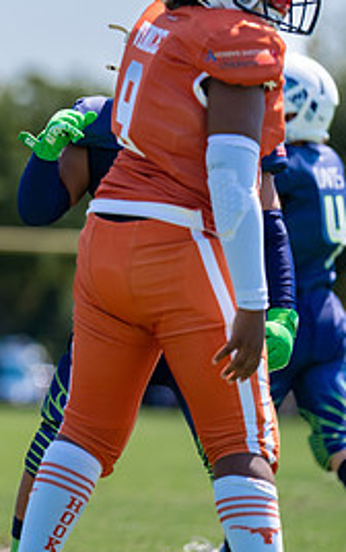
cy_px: 179
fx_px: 6233
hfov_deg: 3.2
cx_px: -177
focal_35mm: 414
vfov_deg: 5.1
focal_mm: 175
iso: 100
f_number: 2.8
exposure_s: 1/1250
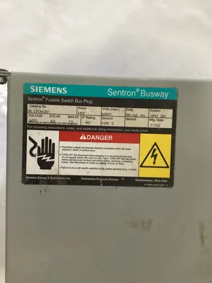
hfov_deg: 45.4
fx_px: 253
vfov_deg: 58.4
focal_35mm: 31
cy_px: 142
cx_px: 106
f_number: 2.4
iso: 320
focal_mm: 3.3
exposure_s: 1/50
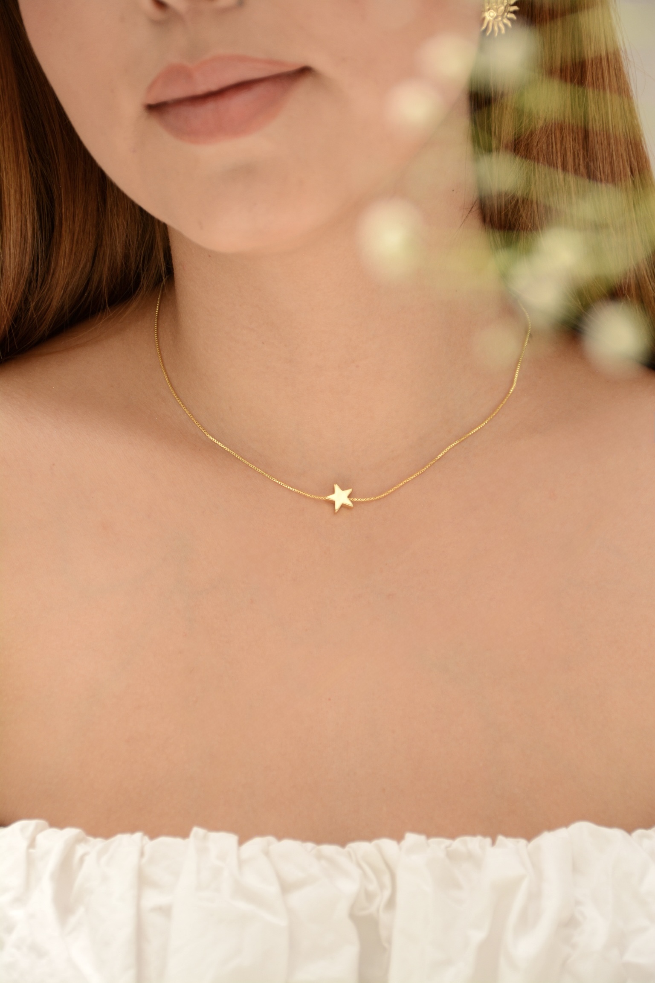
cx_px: 328
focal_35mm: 112
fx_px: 3070
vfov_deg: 18.2
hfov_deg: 12.2
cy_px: 492
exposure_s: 1/800
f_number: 7.1
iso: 500
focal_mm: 75
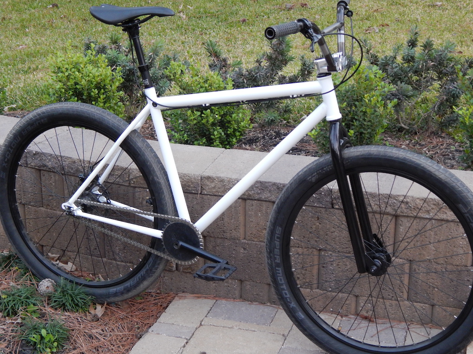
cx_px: 236
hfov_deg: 28.2
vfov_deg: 21.3
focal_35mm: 69
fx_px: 943
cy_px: 177
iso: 400
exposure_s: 1/25
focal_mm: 12.3
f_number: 4.1
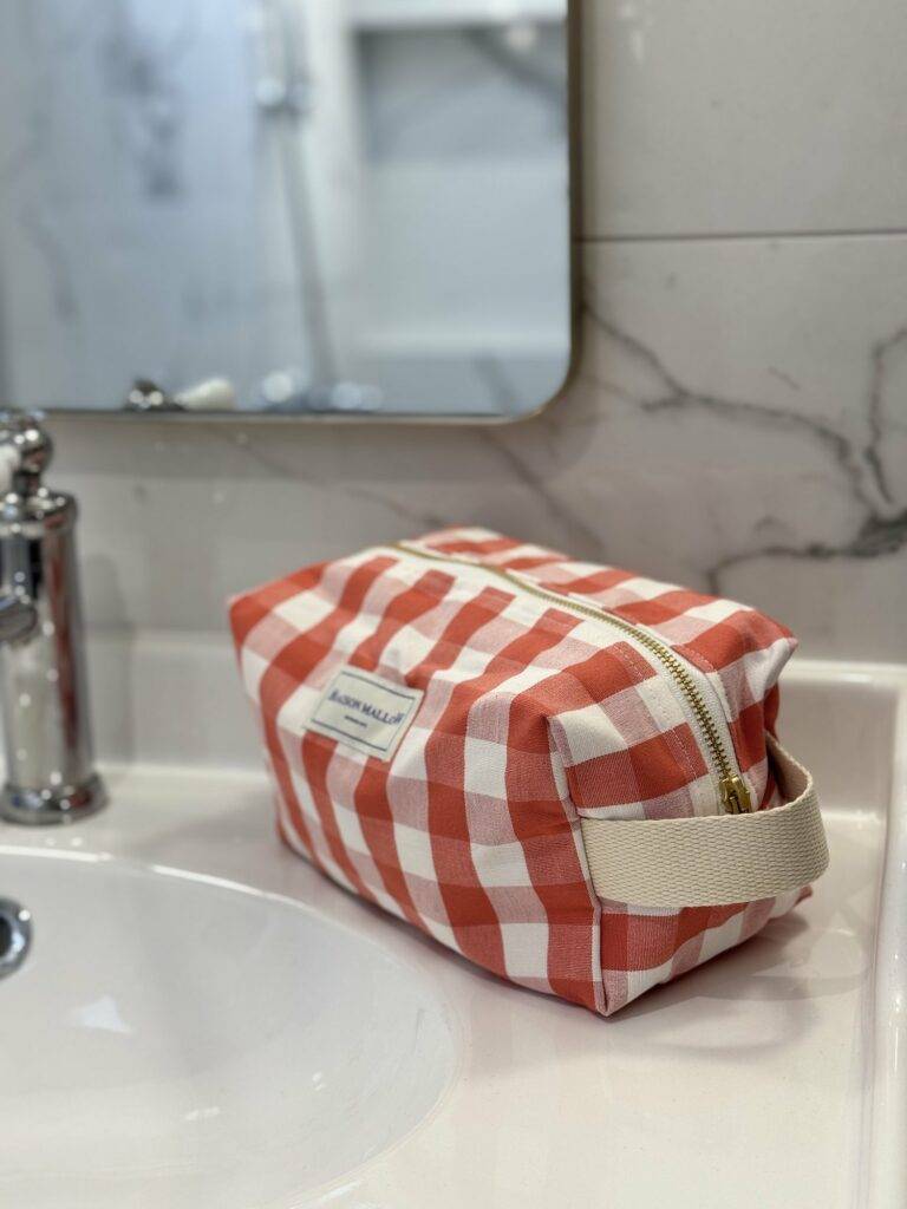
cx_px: 454
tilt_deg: -13.3
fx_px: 1677
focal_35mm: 48
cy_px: 604
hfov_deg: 30.3
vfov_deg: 39.7
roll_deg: +1.3
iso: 100
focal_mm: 6.76
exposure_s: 1/100
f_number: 1.78
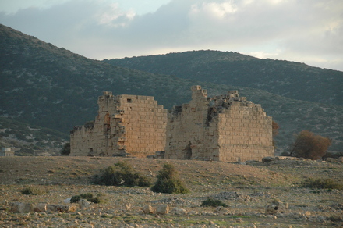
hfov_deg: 11.4
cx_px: 172
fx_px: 1712
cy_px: 114
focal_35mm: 180
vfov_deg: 7.6
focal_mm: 120
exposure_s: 1/640
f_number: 6.3
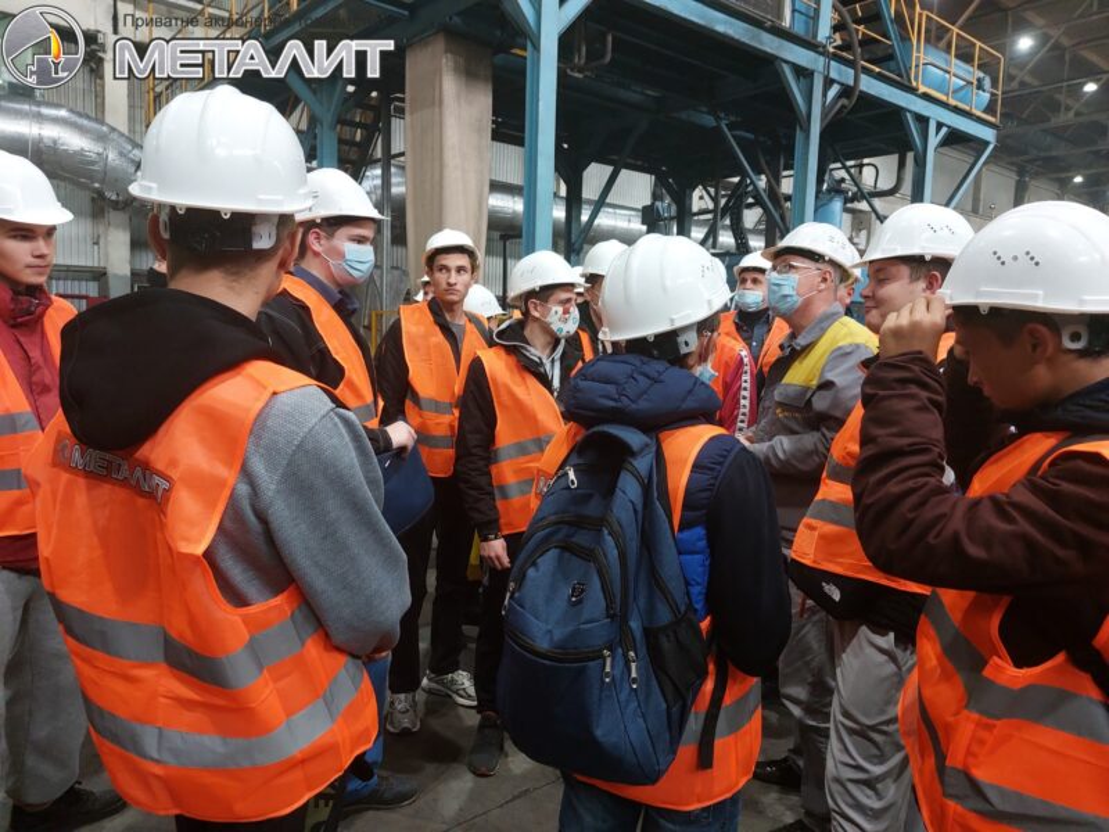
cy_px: 416
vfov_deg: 56.8
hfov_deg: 71.6
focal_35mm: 24
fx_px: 769
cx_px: 554
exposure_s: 1/60.2
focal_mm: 5.23
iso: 400
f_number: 1.8
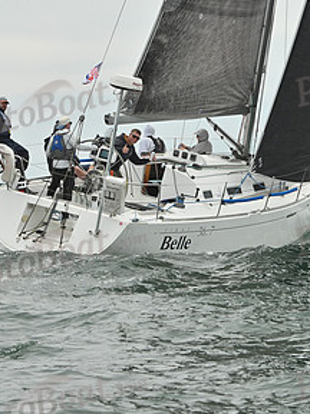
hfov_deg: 8.5
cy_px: 164
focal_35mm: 174
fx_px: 2082
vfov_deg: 11.4
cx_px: 222
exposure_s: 1/1250
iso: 320
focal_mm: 90
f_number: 9
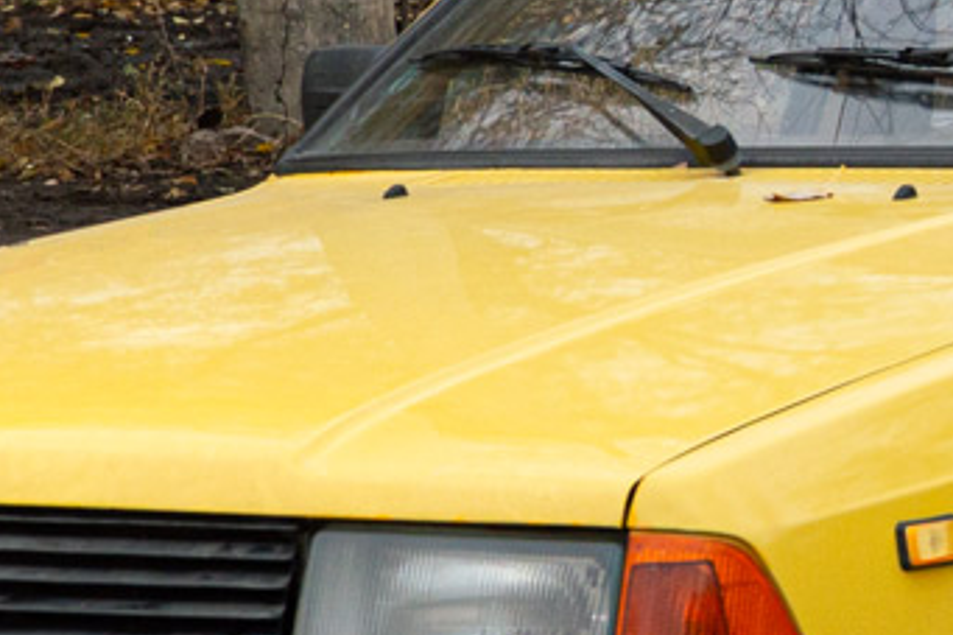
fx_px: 5239
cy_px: 214
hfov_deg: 10.3
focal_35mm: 198
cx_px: 880
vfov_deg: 6.9
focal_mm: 30
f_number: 5.6
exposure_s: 1/400
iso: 200
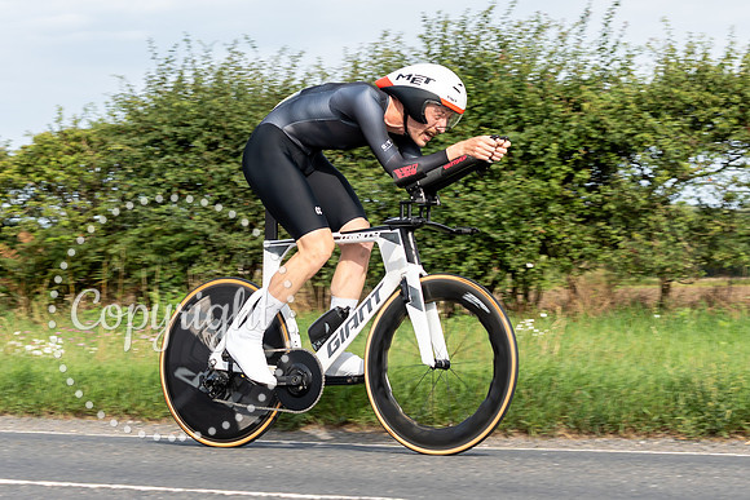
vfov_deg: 14.0
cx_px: 402
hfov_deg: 20.9
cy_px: 157
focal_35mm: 97
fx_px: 2028
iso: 125
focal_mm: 45
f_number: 4
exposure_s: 1/640
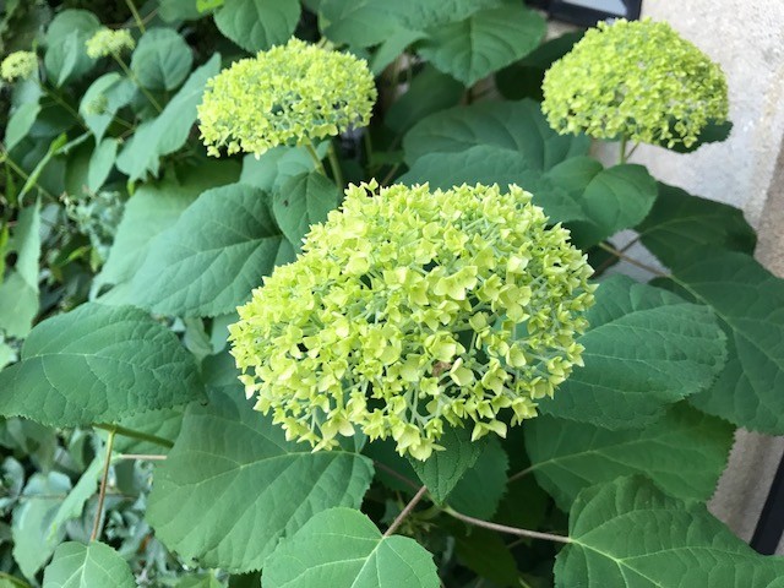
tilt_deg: -28.8
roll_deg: +1.6
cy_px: 294
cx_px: 392
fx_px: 634
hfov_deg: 63.4
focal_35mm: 28
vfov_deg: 49.7
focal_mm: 3.99
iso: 25
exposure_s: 1/40
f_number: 1.8
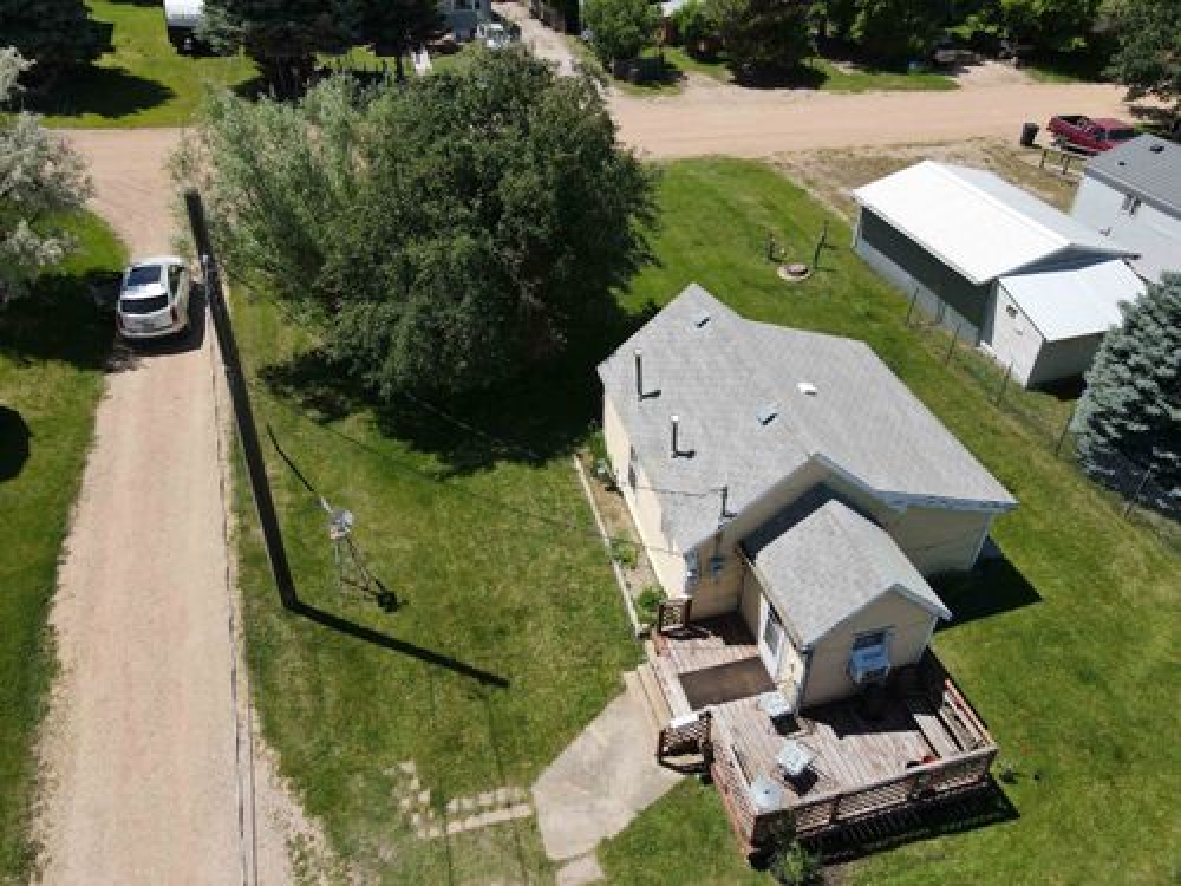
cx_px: 590
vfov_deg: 56.8
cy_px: 443
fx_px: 819
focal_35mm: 24
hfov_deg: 71.6
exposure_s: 1/725
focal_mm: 4.5
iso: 100
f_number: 2.8
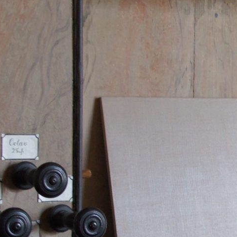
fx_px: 1108
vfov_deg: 12.1
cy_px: 209
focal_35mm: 143
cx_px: 283
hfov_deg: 12.0
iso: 1000
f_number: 4.5
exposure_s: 1/50
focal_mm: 28
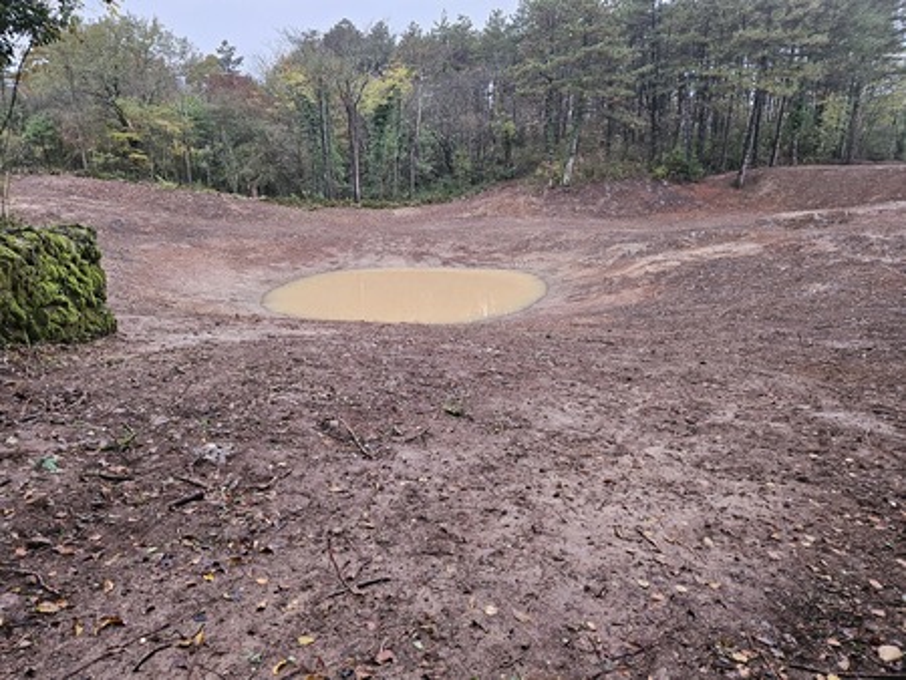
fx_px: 602
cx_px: 453
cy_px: 340
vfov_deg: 58.9
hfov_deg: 73.9
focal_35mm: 23
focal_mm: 5.4
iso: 640
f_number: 1.8
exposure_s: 1/100
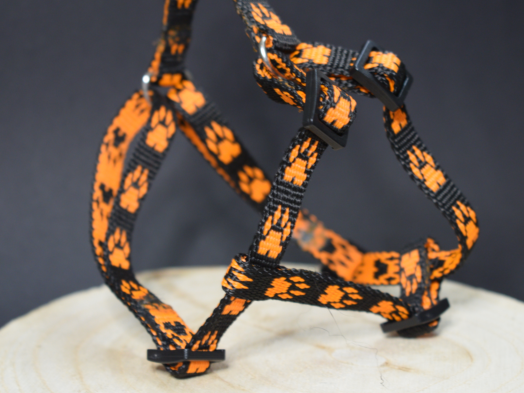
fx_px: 1408
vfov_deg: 15.9
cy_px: 185
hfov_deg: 21.1
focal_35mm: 93
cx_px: 292
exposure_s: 1/13
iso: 800
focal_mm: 52
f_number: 5.6
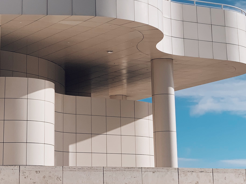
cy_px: -39
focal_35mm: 115
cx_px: 119
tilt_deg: +18.6
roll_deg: +1.5
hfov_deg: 17.1
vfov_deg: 12.6
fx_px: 817
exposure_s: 1/2179
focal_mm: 6
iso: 16
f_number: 2.4
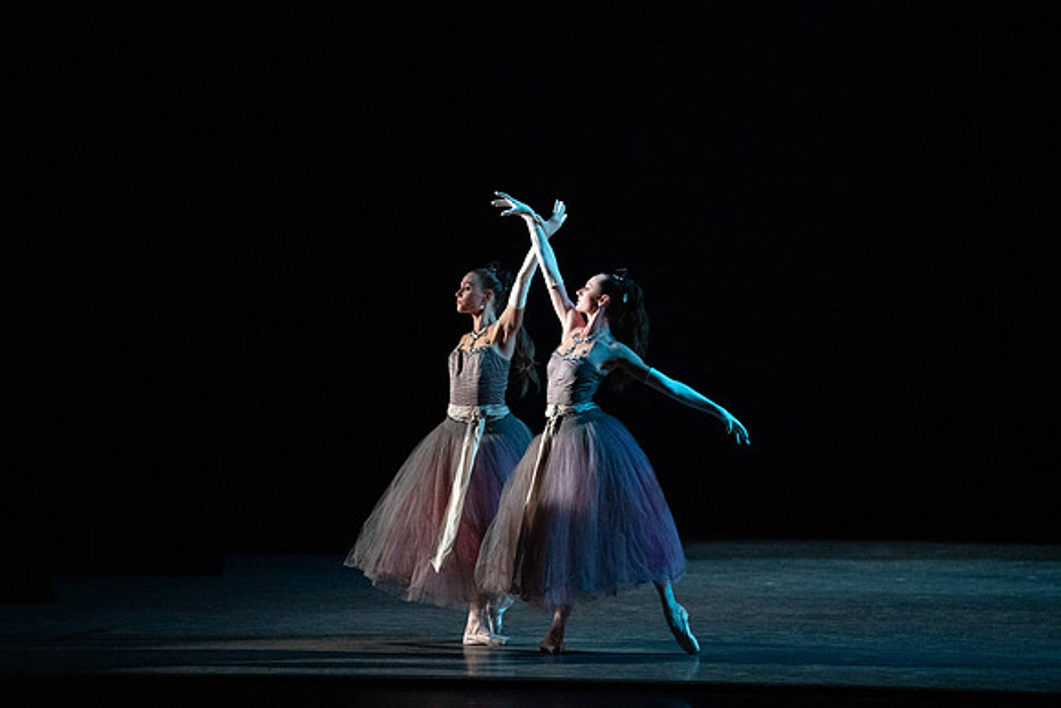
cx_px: 530
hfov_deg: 11.7
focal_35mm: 176
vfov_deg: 7.8
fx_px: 5188
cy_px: 354
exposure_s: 1/400
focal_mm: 176
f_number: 2.8
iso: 20000
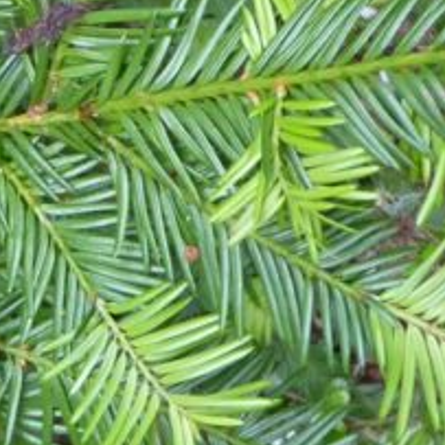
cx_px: -7
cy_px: 239
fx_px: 2589
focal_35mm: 178
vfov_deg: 9.8
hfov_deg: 9.7
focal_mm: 7.2
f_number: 3.8
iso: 400
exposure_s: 1/25
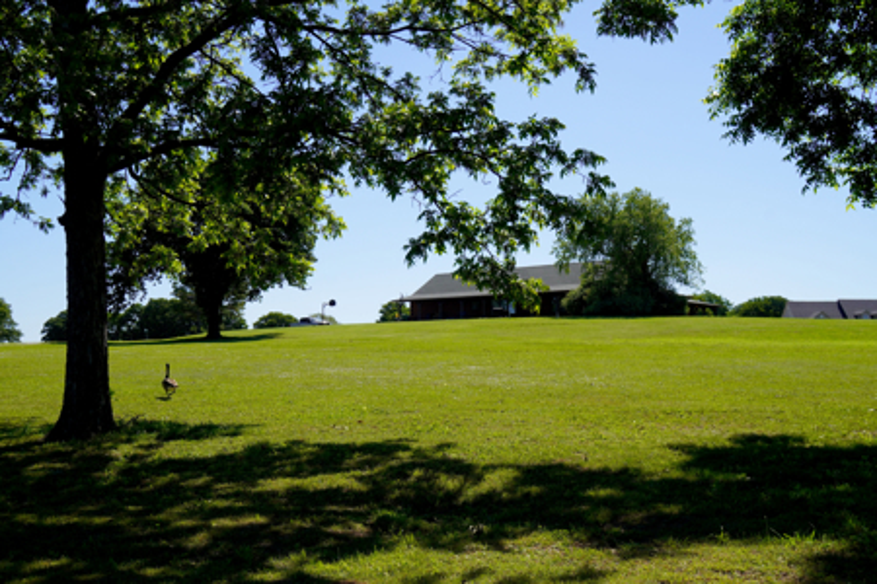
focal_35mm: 40
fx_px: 987
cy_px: 292
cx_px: 438
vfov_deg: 33.0
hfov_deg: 47.9
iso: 100
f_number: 10
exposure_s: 1/200
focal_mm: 27
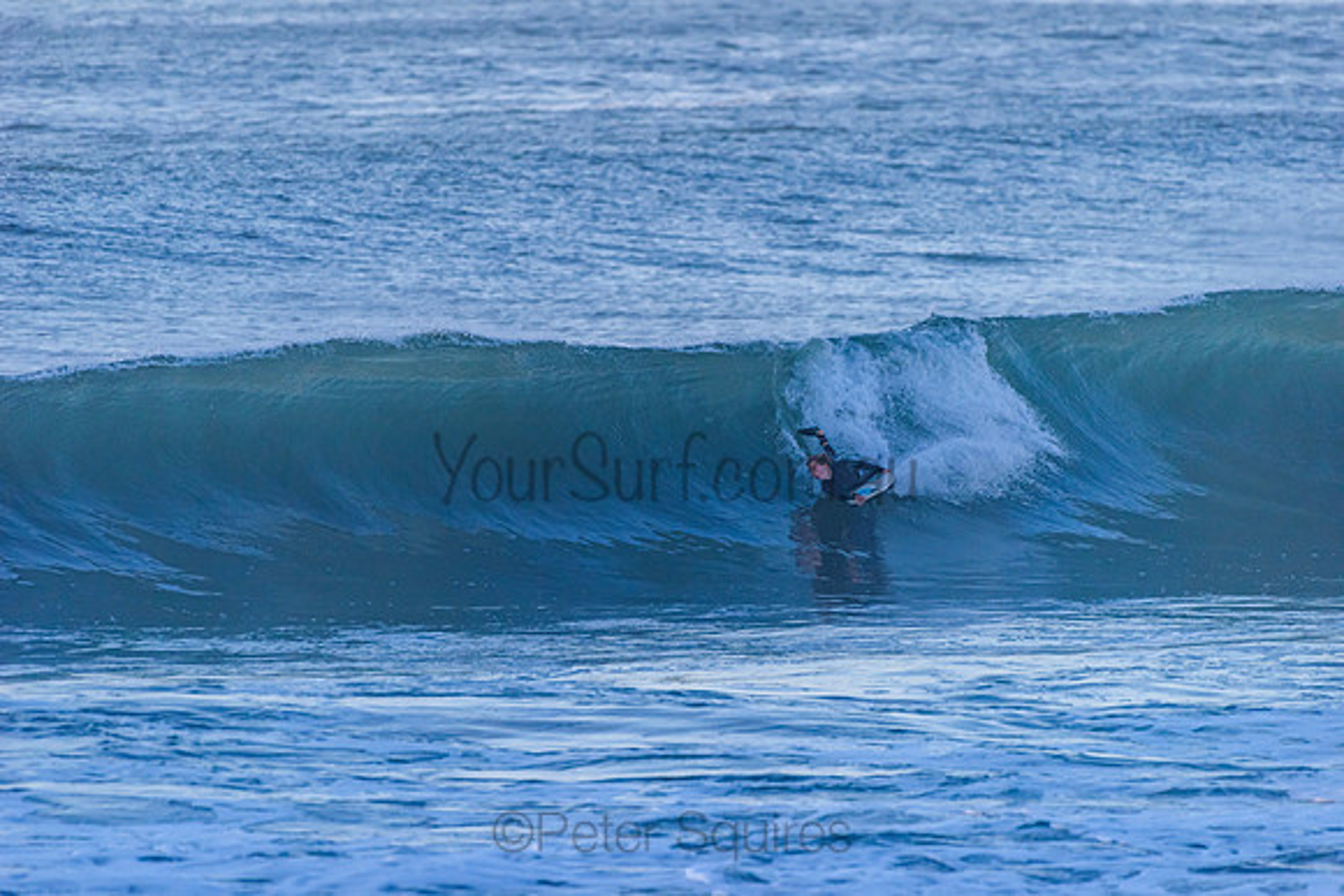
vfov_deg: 2.8
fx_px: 18670
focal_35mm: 500
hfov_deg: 4.1
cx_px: 672
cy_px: 448
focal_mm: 500
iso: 720
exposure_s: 1/2000
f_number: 5.6
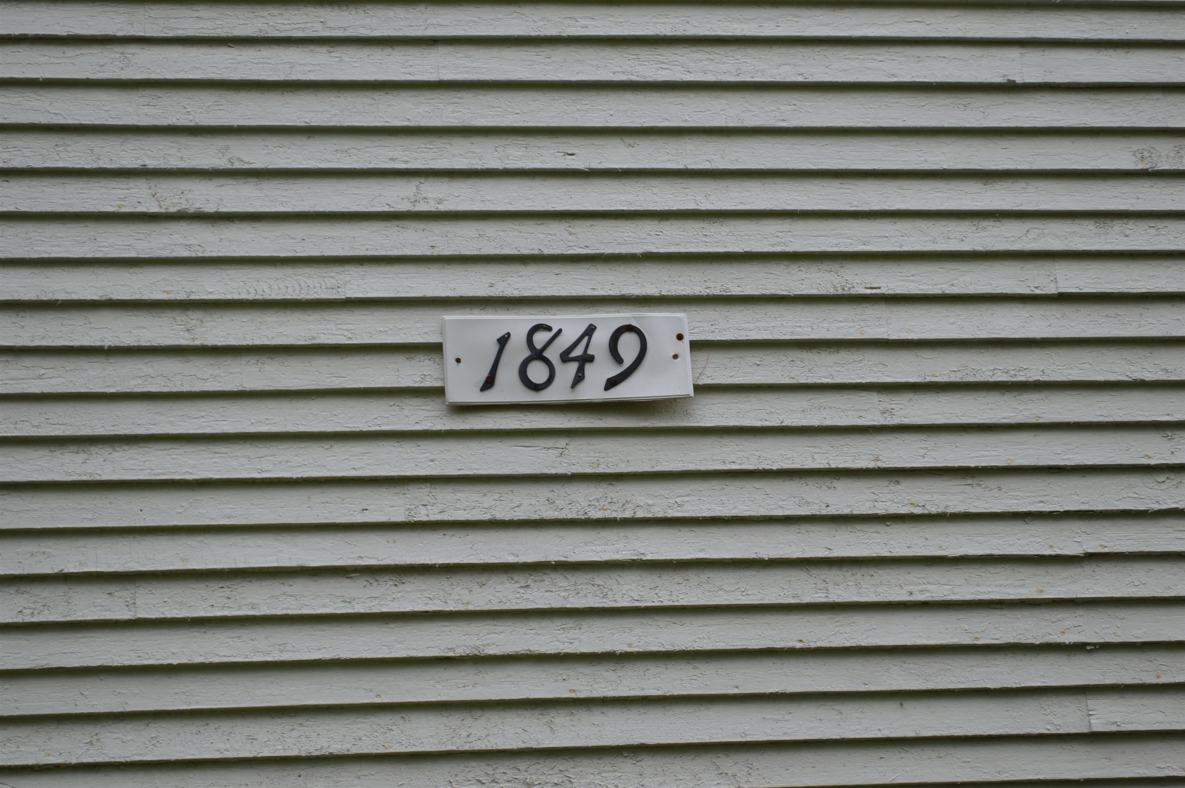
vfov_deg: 16.5
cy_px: 394
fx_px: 2713
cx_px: 592
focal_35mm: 82
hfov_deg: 24.6
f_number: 6.3
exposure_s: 1/160
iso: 100
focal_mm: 55
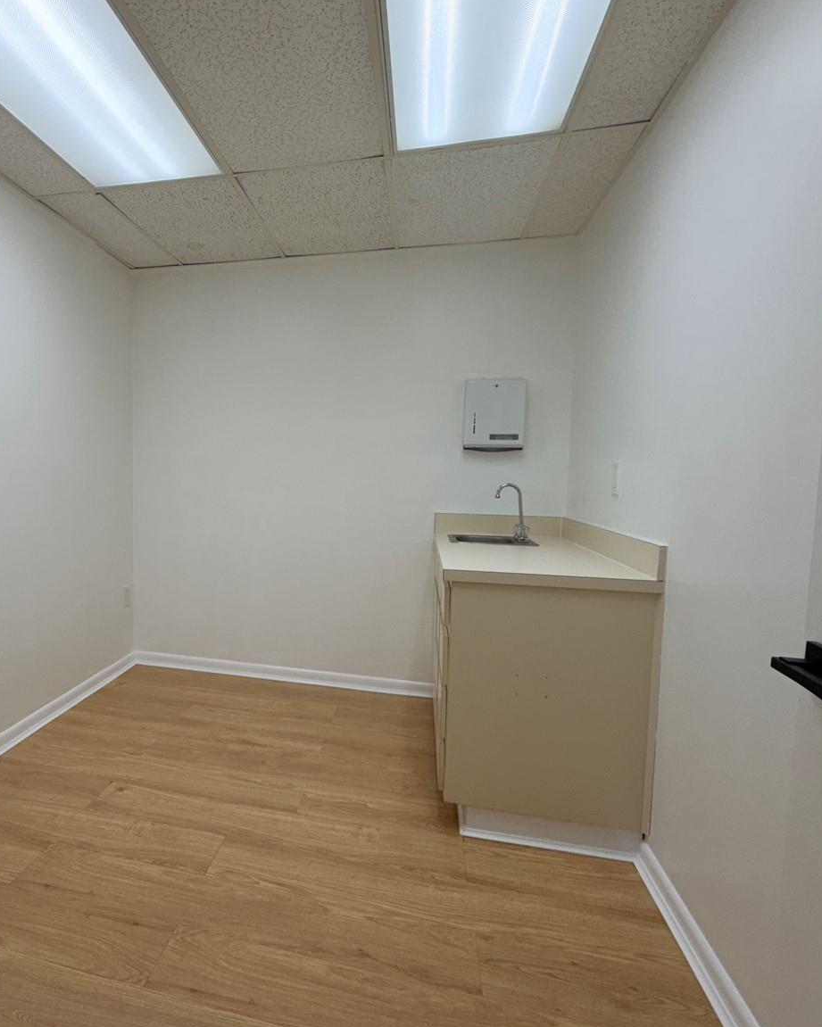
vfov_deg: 83.3
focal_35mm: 19
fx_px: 578
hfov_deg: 68.9
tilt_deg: -4.3
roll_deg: -1.1
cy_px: 516
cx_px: 276
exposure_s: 1/120
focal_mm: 2.22
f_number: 2.2
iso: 50
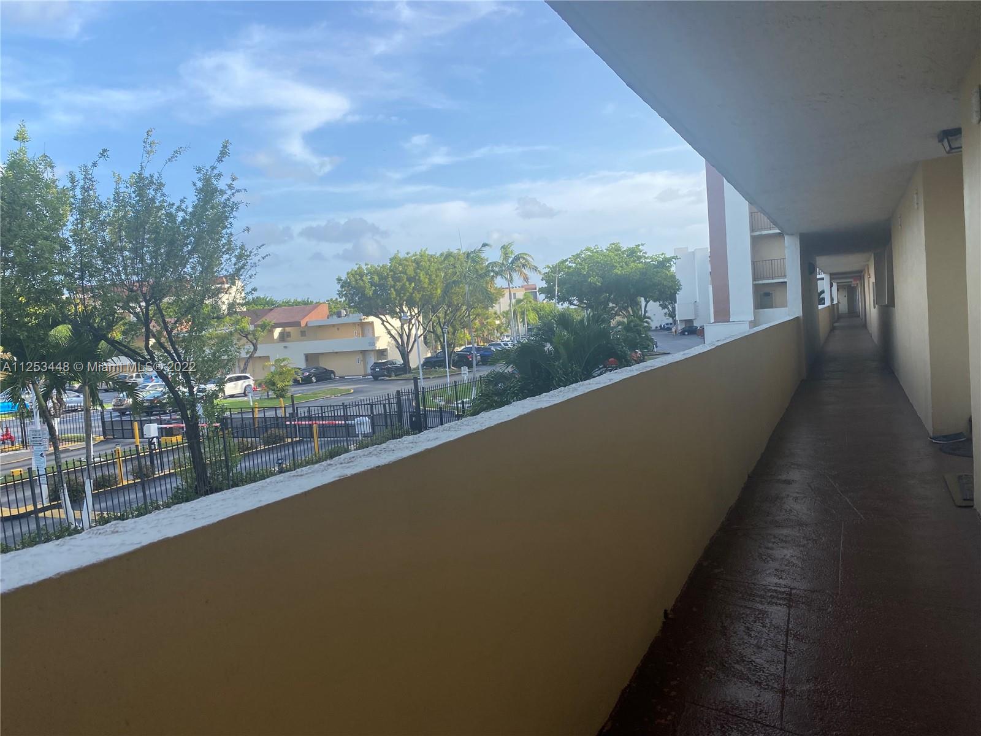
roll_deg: +3.9
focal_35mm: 26
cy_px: 368
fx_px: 737
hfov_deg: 67.3
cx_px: 490
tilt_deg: -3.5
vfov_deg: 53.1
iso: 32
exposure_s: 1/934
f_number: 1.8
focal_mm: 4.25
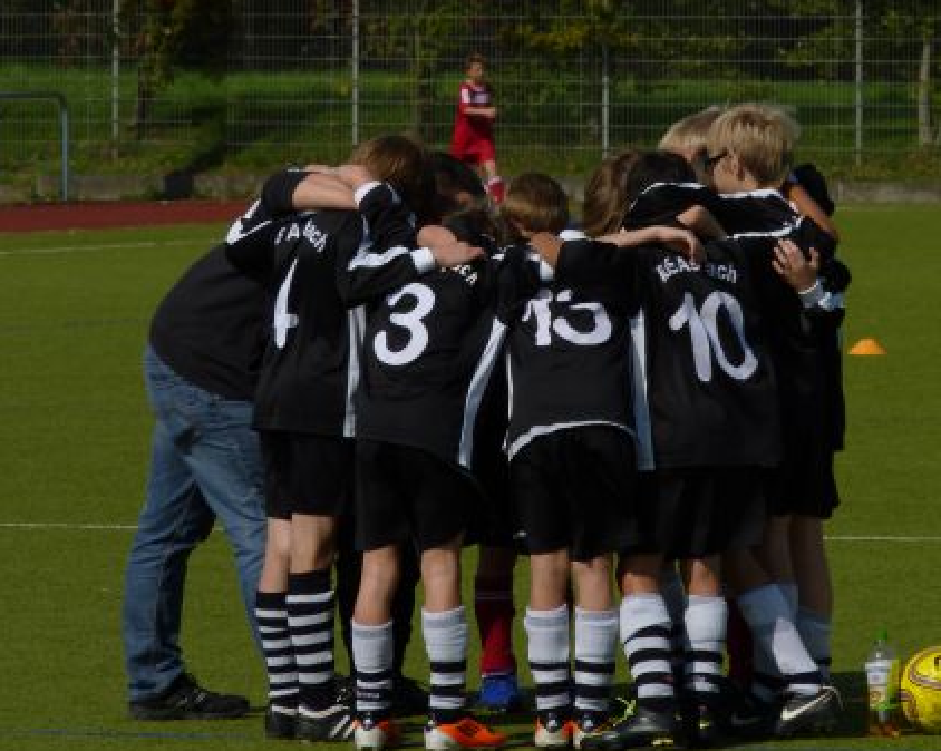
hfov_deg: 5.4
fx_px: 10019
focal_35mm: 360
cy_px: 399
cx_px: 495
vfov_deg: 4.3
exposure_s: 1/640
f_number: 7.1
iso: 80
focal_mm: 57.6
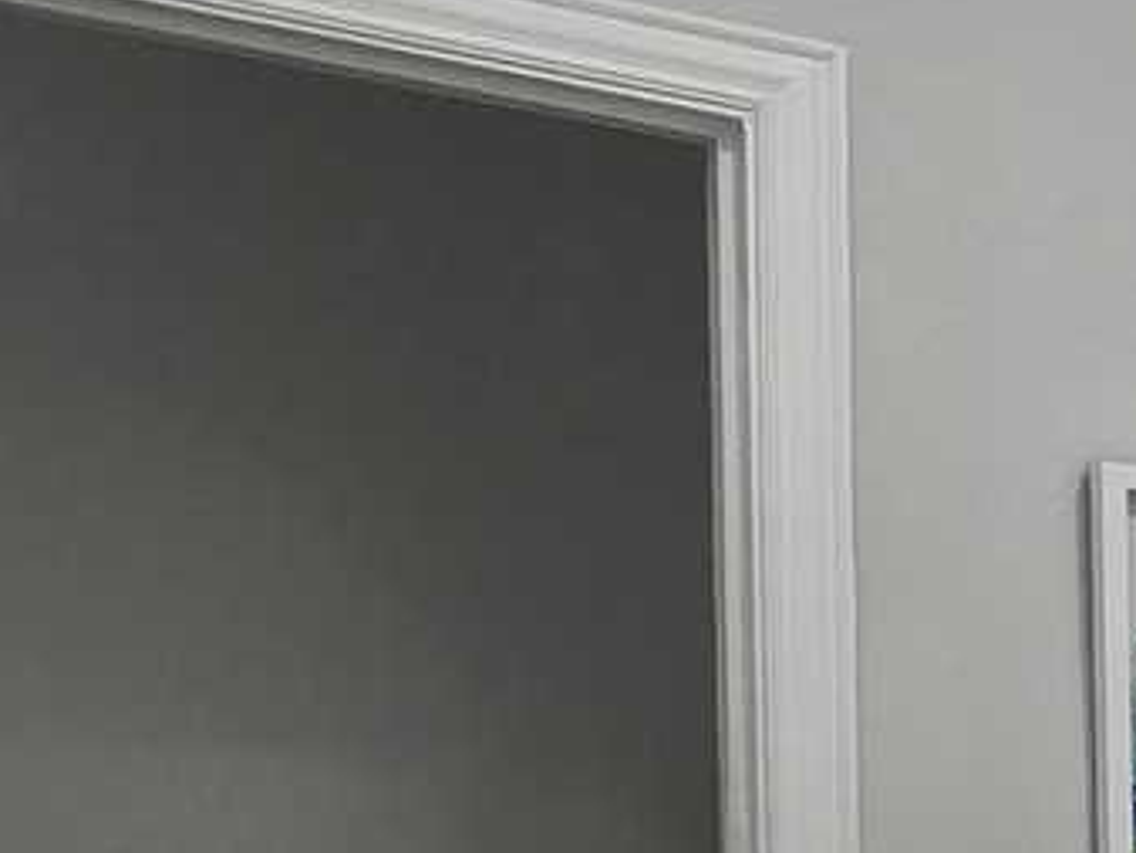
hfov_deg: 15.7
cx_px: 2585
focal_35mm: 79
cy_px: 1082
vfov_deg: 17.6
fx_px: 2593
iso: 200
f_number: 2.2
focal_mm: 2.2
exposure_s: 1/120
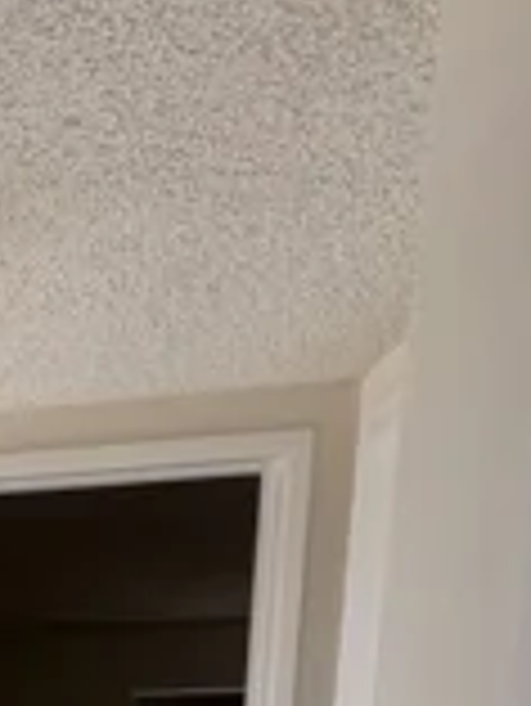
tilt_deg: -5.2
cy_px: 949
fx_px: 1021
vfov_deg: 29.5
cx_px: -378
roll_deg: +1.9
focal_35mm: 50
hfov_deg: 21.4
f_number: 2.2
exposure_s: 1/561
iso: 64
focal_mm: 2.22
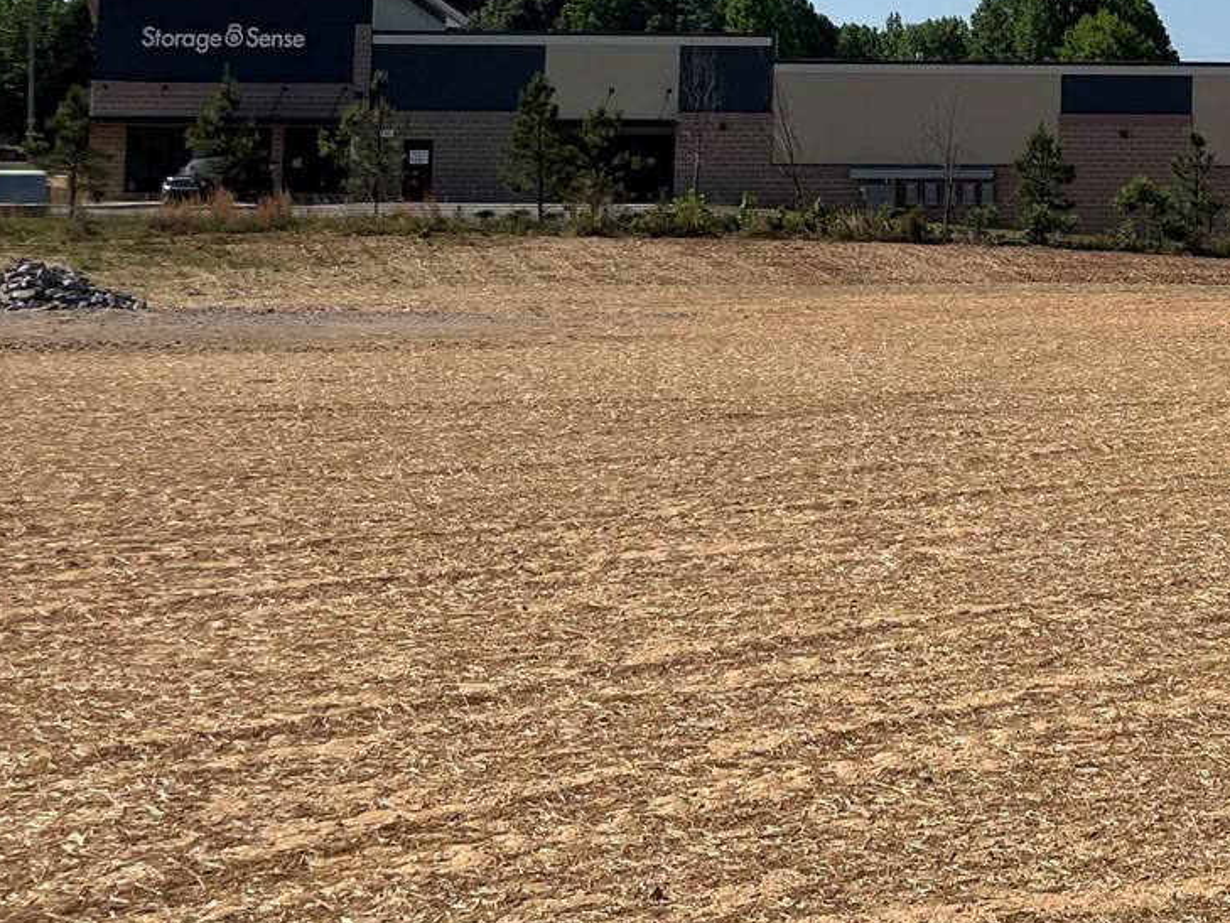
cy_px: 15
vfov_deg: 19.6
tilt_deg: +4.6
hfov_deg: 24.0
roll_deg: +0.0
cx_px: 1522
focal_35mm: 73
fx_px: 2594
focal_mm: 4.2
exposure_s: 1/5556
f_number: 1.6
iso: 32
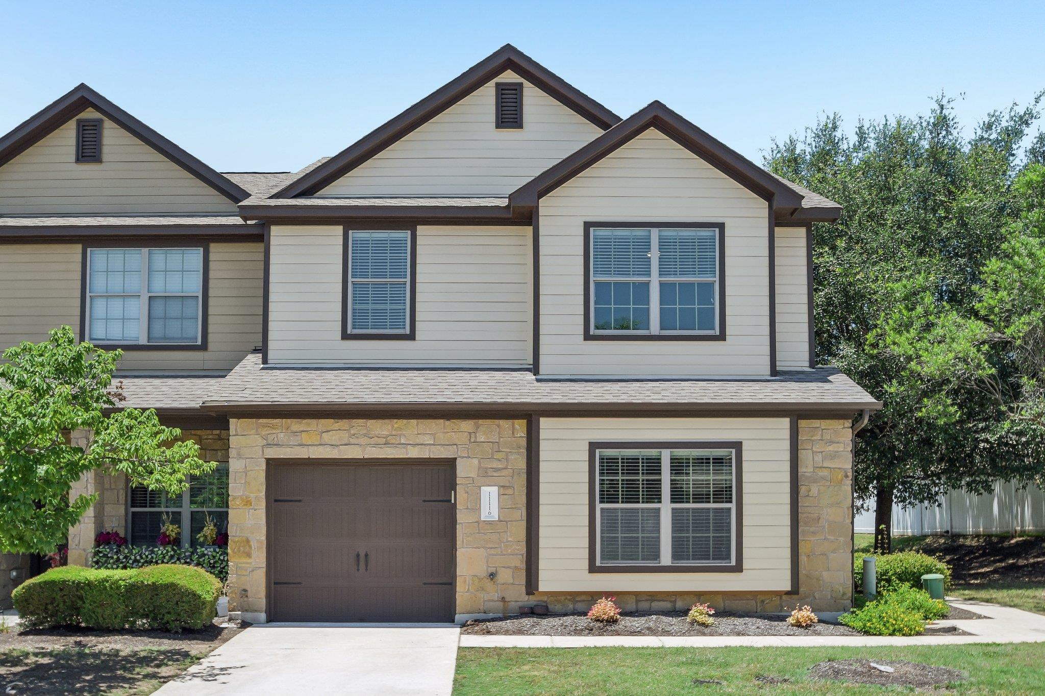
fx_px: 958
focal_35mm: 33
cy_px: 348
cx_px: 522
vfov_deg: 40.0
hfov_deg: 57.2
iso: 400
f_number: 8
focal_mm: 22
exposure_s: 1/320
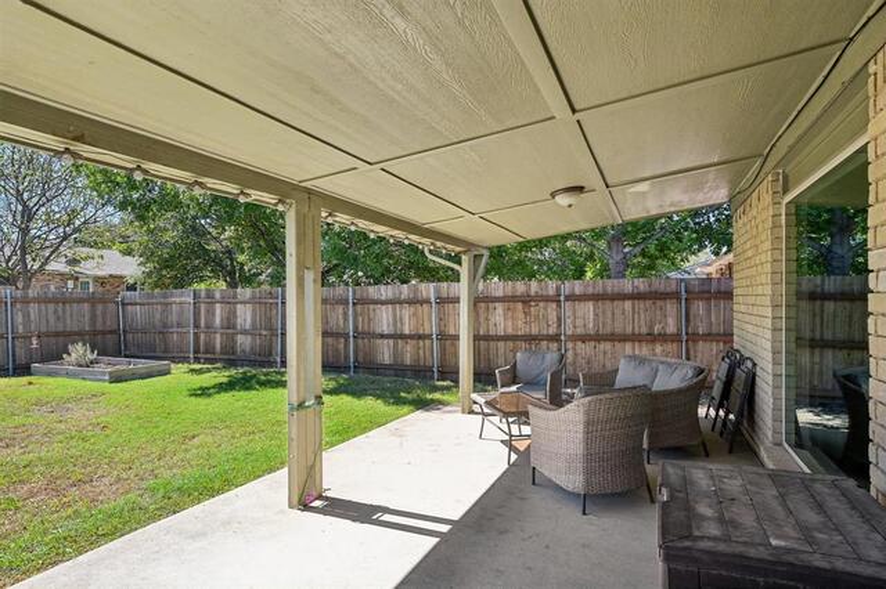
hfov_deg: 85.5
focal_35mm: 20
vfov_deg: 63.2
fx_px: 480
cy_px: 294
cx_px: 443
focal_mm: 19.5
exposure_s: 1/400
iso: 400
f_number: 8
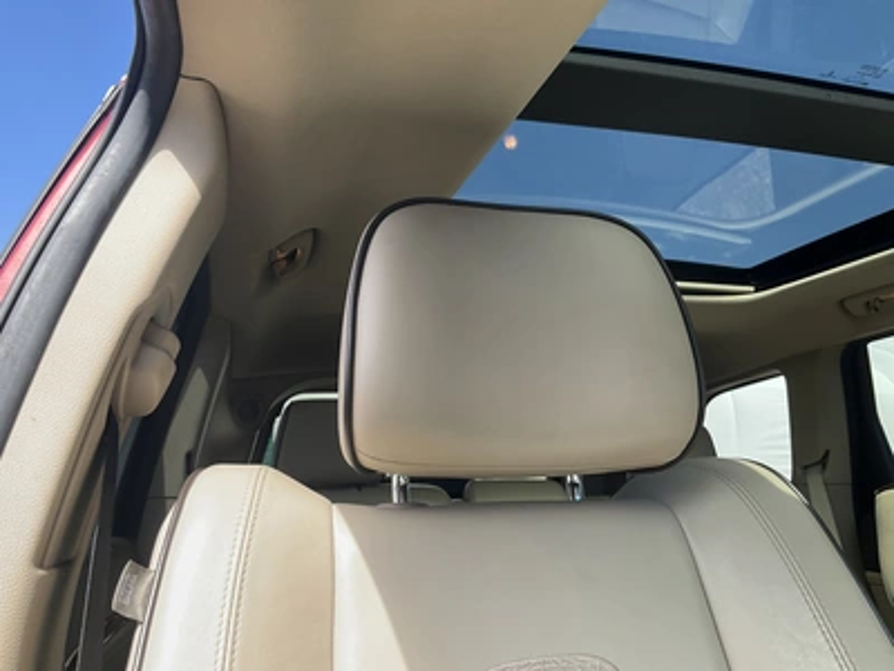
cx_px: 447
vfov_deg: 48.2
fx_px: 749
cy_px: 336
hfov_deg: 61.7
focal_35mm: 29
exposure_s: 1/362
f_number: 1.8
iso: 25
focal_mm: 3
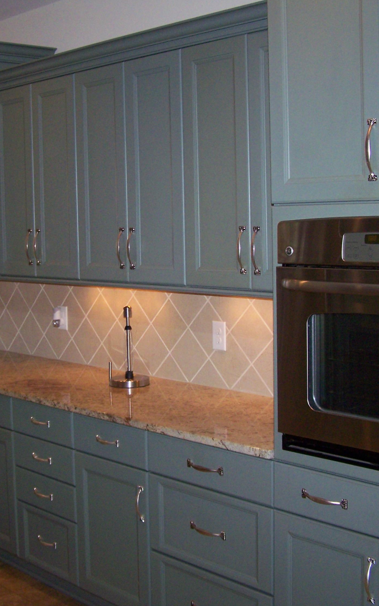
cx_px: 157
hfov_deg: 23.9
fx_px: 892
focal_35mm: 54
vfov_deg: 37.5
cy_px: 303
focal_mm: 6.3
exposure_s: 1/60
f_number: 2.8
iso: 160
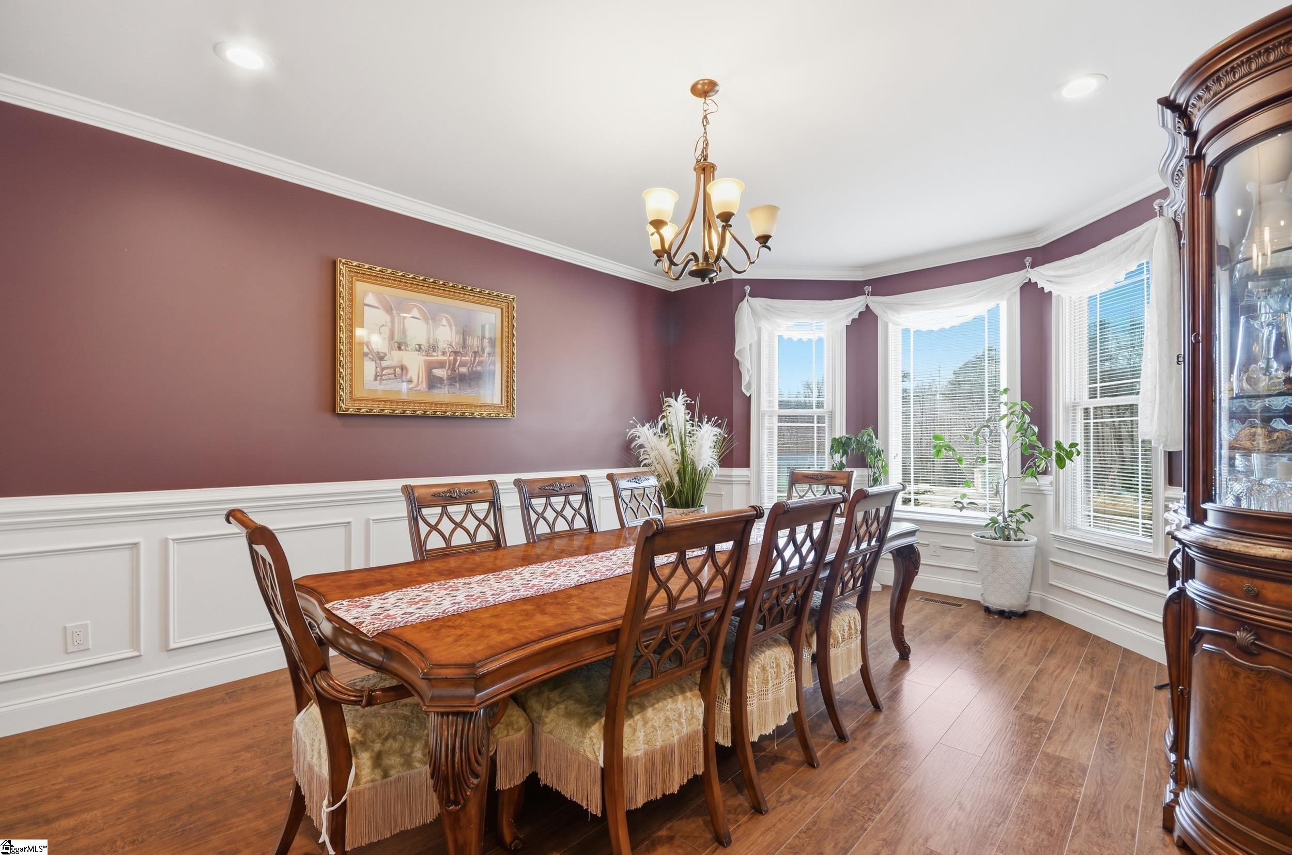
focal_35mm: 15
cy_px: 428
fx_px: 537
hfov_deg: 100.5
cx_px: 646
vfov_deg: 77.1
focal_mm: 10
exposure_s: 1/25
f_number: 9
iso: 250
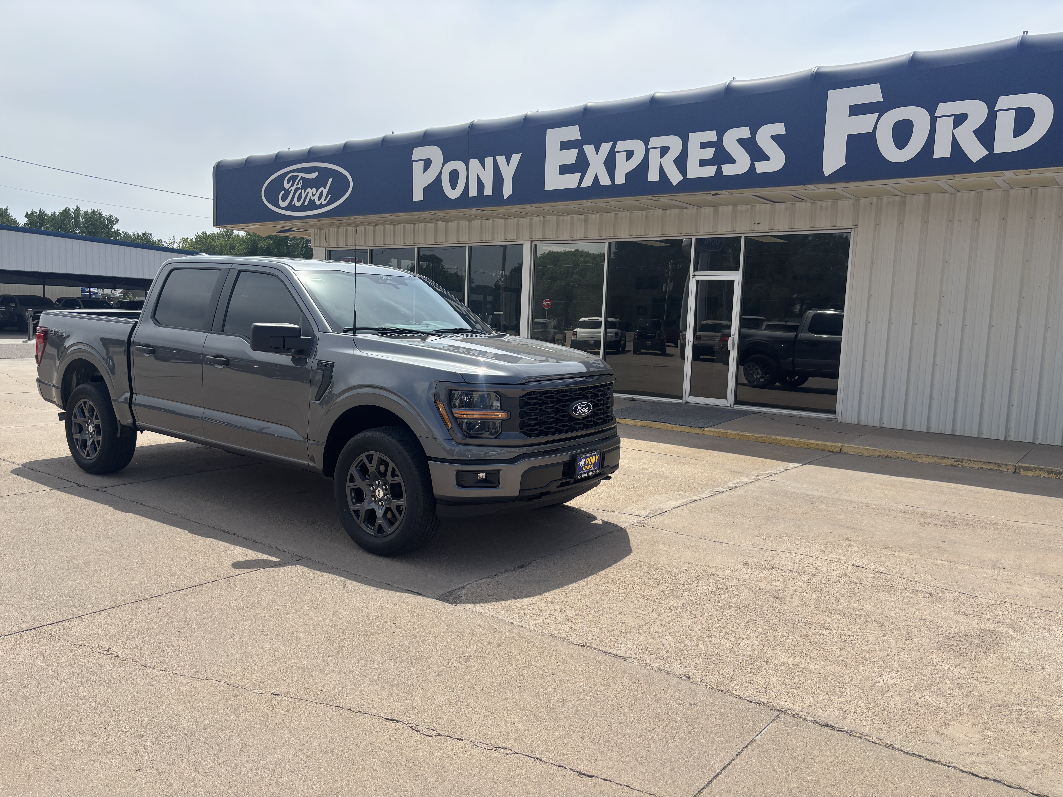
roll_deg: -2.8
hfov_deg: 67.3
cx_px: 532
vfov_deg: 53.1
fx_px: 798
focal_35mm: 26
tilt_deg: -4.5
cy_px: 398
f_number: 1.6
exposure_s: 1/3937
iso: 50
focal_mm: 5.96
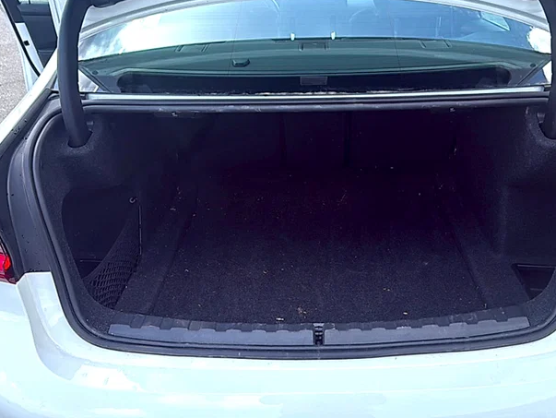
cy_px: 180
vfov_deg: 48.1
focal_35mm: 29
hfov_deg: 61.4
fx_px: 466
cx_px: 314
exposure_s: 1/1046
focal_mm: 6.76
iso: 80
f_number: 1.78
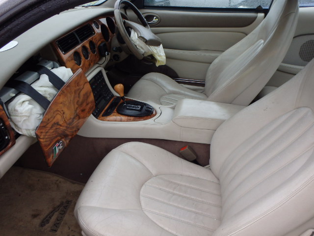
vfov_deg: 49.7
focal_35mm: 28
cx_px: 157
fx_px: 254
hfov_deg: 63.4
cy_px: 118
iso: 200
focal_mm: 5
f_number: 3.9
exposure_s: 1/50
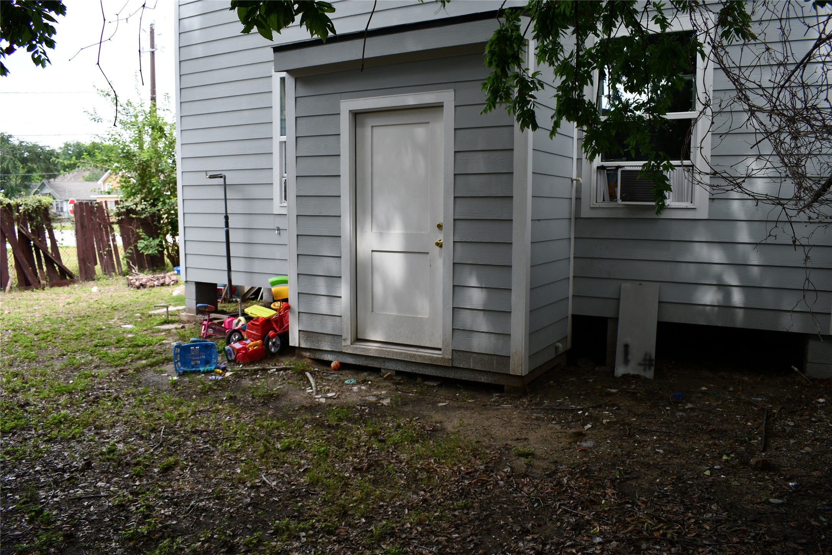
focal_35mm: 27
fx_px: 624
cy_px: 278
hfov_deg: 67.4
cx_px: 416
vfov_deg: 47.9
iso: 200
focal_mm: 18
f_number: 5.6
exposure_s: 1/250
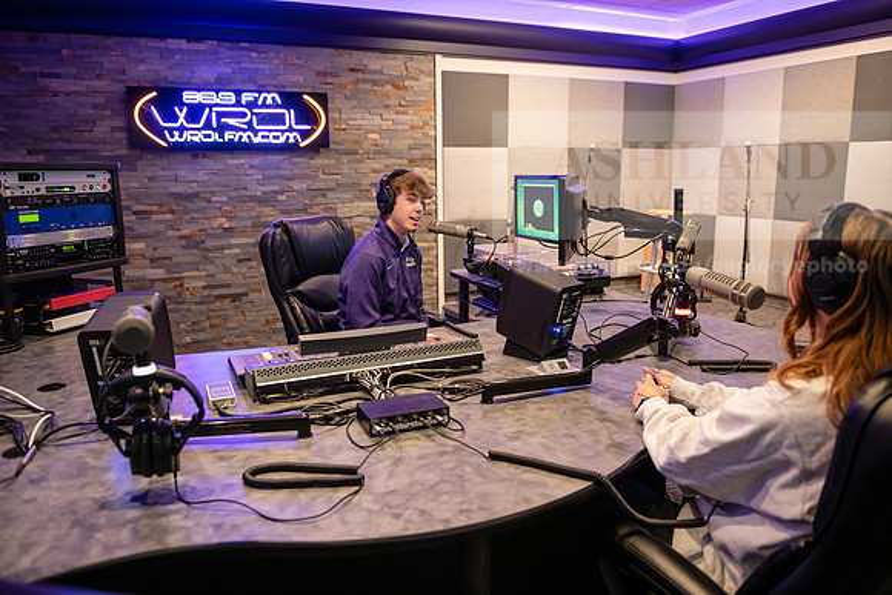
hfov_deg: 67.4
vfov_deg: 48.0
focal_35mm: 27
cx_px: 446
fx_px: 669
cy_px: 298
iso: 1600
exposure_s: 1/60
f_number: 2.8
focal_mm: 27
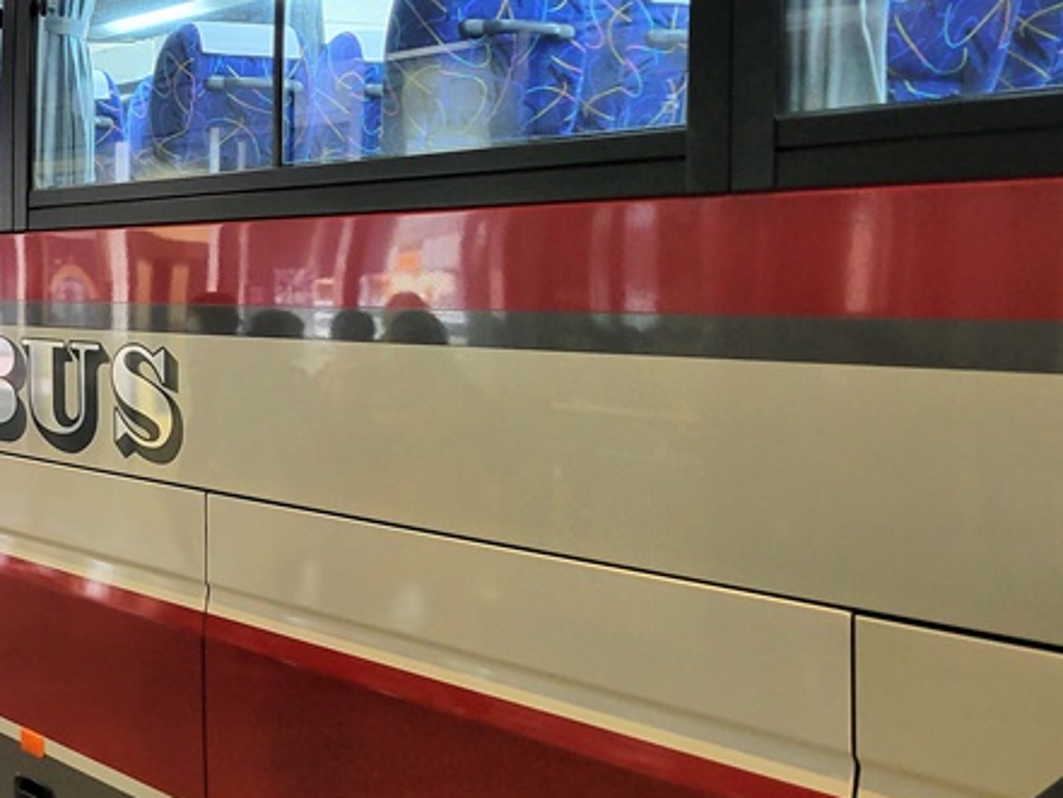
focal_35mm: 59
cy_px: 301
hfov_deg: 29.3
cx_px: -130
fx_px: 1812
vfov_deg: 24.8
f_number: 1.8
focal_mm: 5.4
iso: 200
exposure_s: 1/40
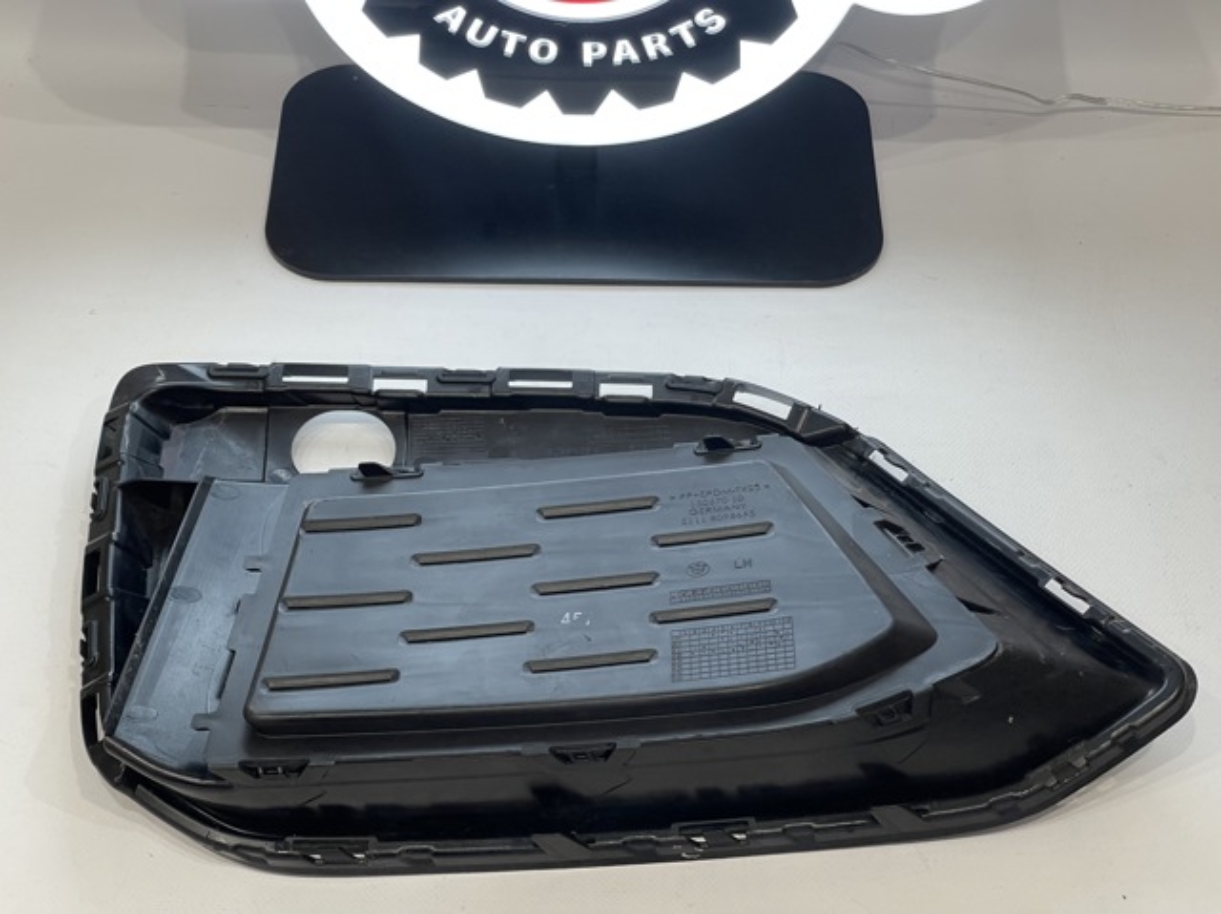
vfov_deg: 22.9
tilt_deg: -48.1
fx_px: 2256
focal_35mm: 64
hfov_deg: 30.3
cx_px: 610
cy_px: 457
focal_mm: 7.5
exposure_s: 1/50
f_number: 2.2
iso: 100
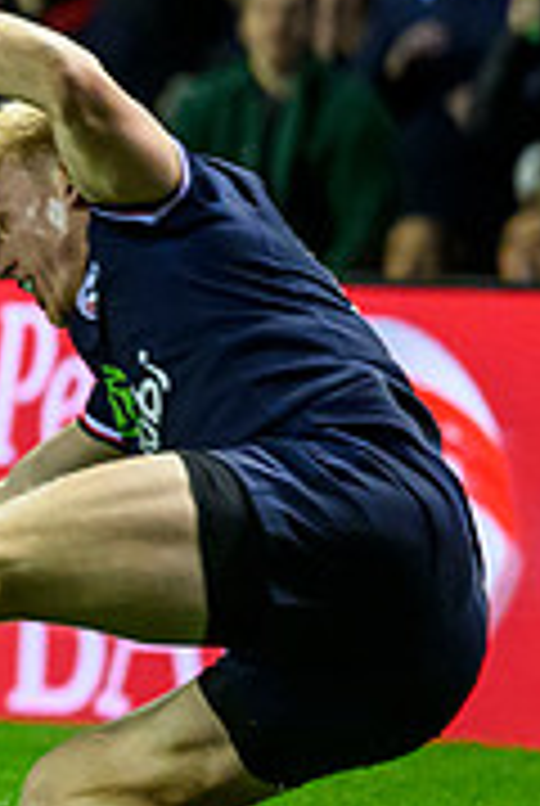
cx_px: -696
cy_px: 269
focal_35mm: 995
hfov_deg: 1.4
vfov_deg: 2.1
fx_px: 22300
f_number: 2.8
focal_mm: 200
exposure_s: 1/1000
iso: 5000
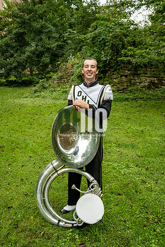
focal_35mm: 36
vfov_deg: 53.1
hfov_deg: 36.9
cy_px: 124
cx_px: 82
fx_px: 247
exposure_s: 1/500
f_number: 4
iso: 800
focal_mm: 36
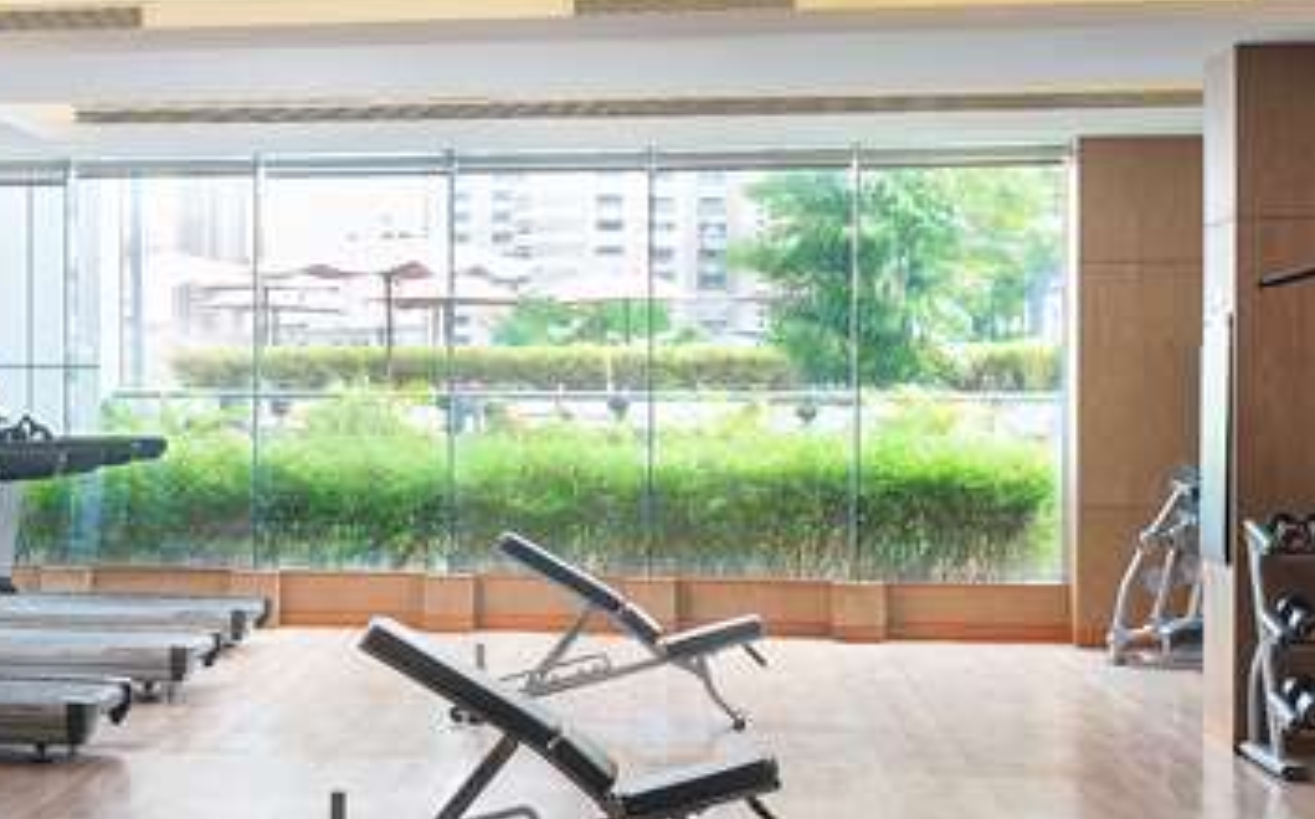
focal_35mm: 71
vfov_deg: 18.3
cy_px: 363
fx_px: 2542
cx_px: 71
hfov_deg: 27.7
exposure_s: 1/50
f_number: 8
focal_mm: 24
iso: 320
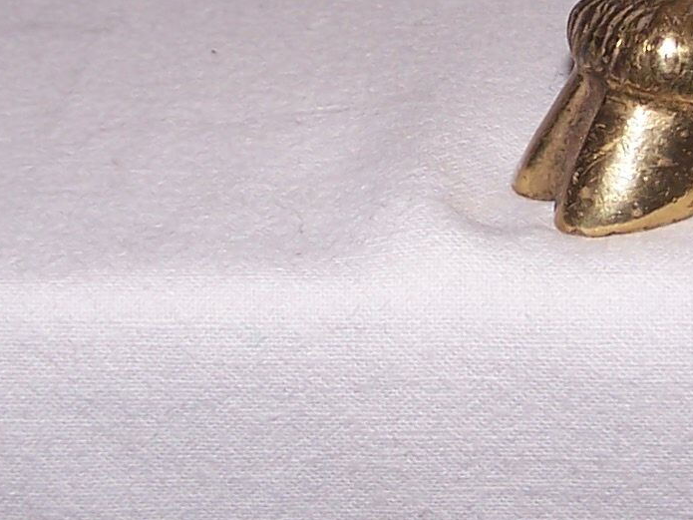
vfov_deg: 11.7
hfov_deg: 15.6
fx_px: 2522
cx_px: 546
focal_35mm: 126
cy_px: 79
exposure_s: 1/60
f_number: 2.8
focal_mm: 6.3
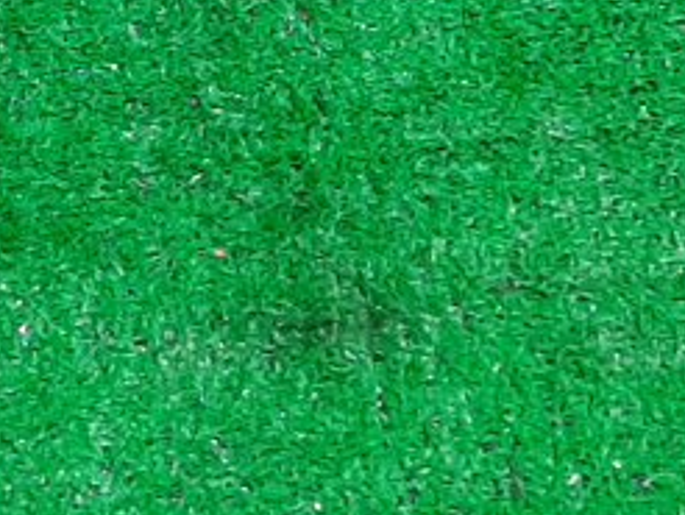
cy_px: -404
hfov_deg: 11.5
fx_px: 3011
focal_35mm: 152
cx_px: -749
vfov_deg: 9.3
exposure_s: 1/50
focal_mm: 3.93
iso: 136
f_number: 1.7
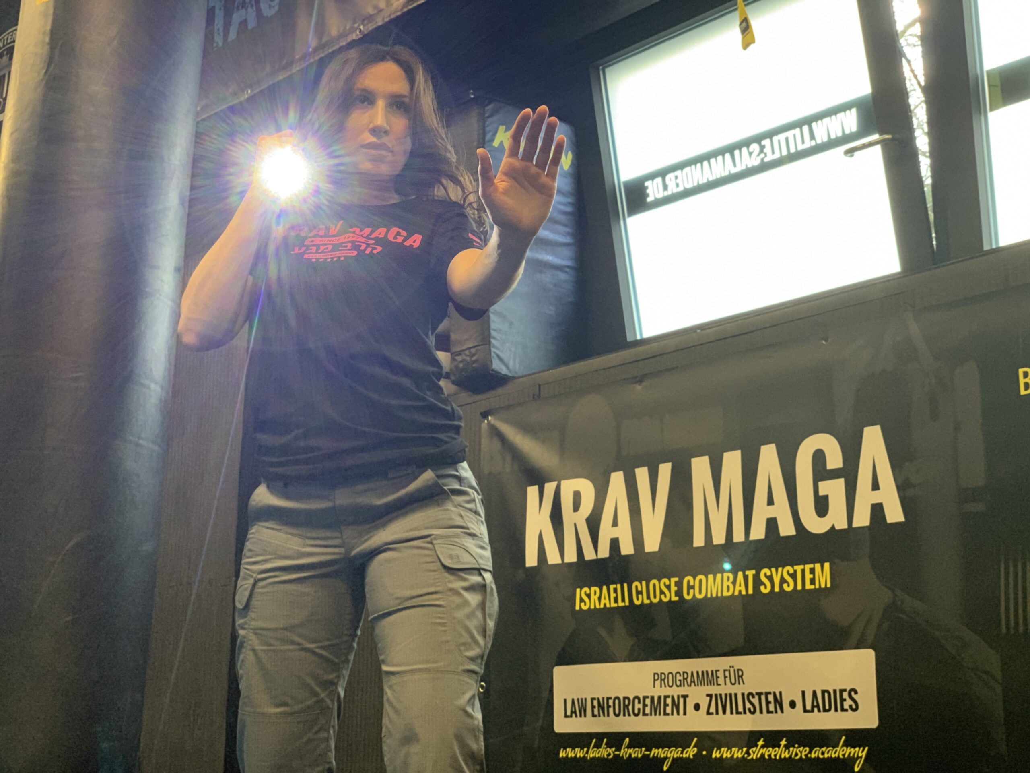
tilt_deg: +14.7
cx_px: 515
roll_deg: -0.9
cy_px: 386
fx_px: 1547
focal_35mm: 52
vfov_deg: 28.0
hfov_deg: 36.8
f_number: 2.4
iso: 200
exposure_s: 1/50
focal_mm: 6
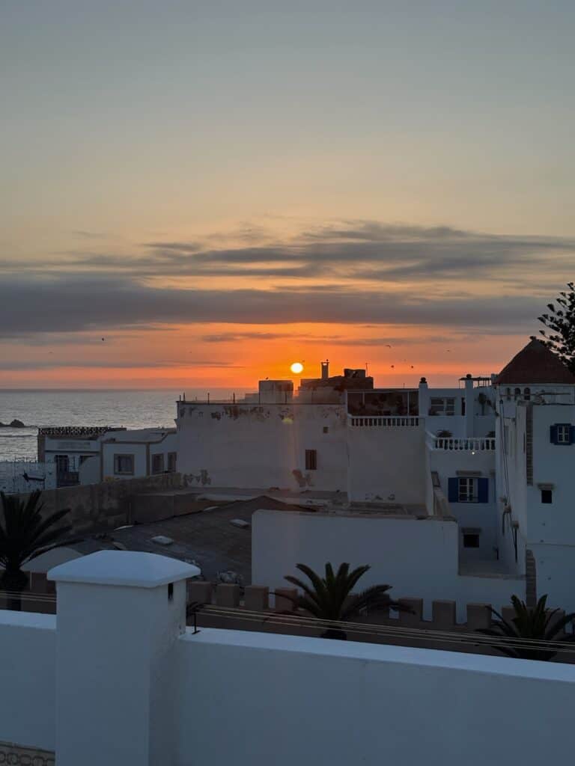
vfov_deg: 36.8
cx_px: 288
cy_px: 383
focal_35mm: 52
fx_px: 1152
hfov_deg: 28.0
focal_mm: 5.96
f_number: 1.6
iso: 32
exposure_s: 1/722
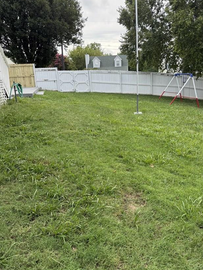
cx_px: 113
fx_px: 219
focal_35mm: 28
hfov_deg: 49.6
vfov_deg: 63.4
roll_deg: +3.5
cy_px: 132
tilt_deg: -13.3
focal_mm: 6.76
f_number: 1.78
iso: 100
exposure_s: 1/1271
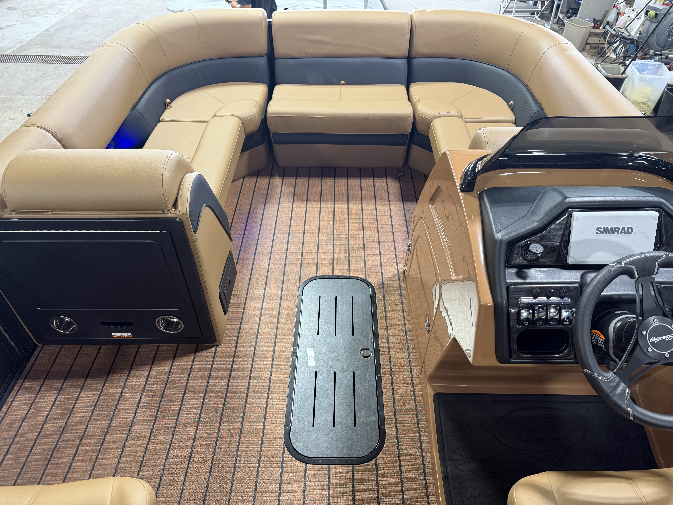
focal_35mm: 24
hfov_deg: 71.6
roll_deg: +0.1
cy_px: 252
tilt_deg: -41.9
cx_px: 336
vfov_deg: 56.8
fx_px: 467
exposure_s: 1/60
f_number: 1.78
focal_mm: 6.76
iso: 200
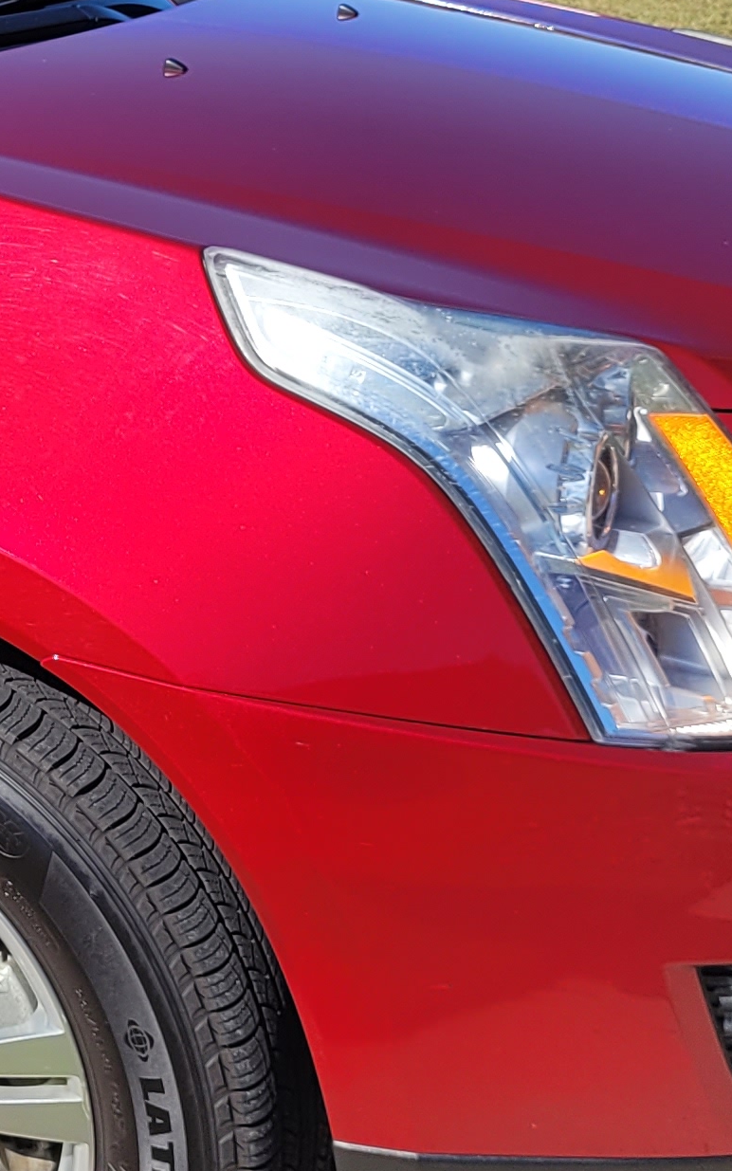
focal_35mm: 90
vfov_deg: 22.7
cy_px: 228
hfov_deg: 13.7
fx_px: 2872
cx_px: -351
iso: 40
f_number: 1.8
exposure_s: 1/2436
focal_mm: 5.4
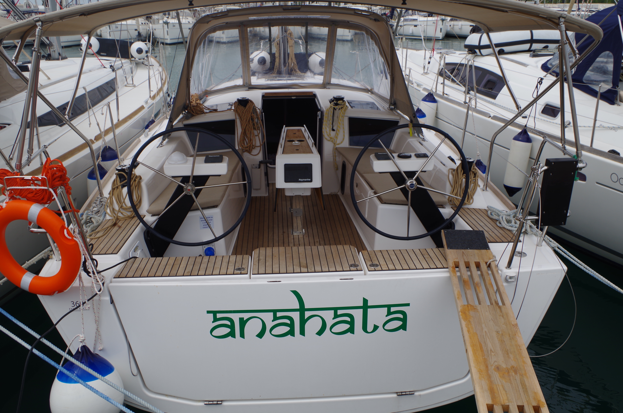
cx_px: 312
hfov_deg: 60.4
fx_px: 535
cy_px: 206
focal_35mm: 31
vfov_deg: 42.2
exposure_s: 1/160
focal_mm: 21.25
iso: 100
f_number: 11
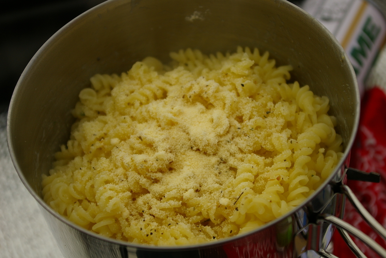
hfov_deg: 31.2
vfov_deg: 21.1
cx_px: 193
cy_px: 129
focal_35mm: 64
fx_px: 692
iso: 200
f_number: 4.5
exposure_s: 1/15
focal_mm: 43
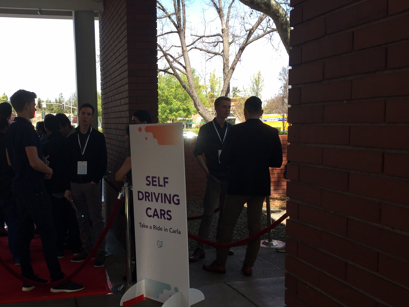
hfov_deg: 47.2
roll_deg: +0.7
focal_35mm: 39
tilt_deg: -6.9
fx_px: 461
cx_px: 140
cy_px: 175
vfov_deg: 36.7
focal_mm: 4.15
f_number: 2.2
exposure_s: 1/465
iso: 32
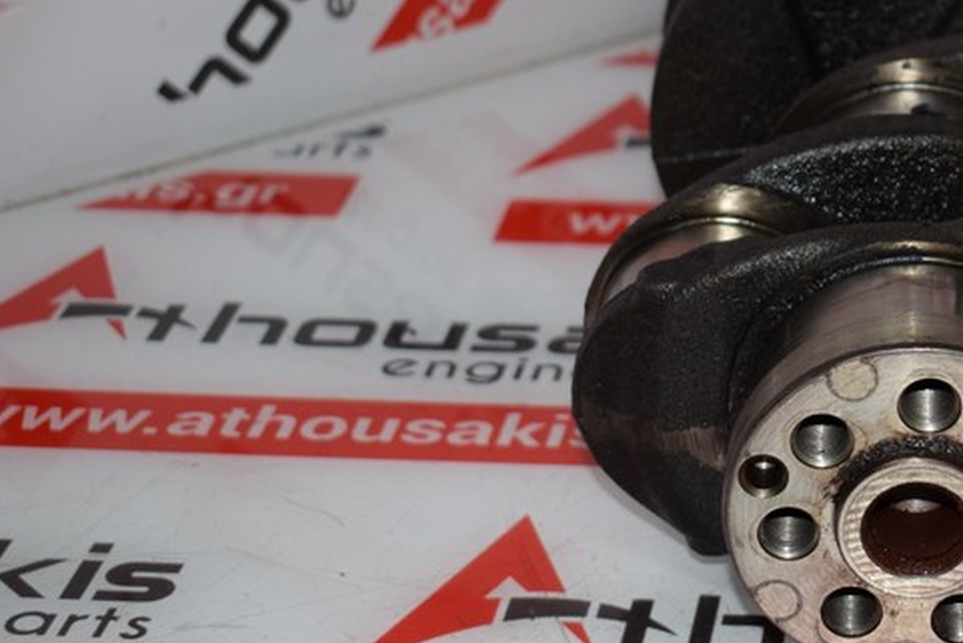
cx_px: 939
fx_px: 2836
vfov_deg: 12.9
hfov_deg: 18.8
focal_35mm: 106
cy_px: 239
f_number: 4.5
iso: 500
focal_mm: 34
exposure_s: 1/200
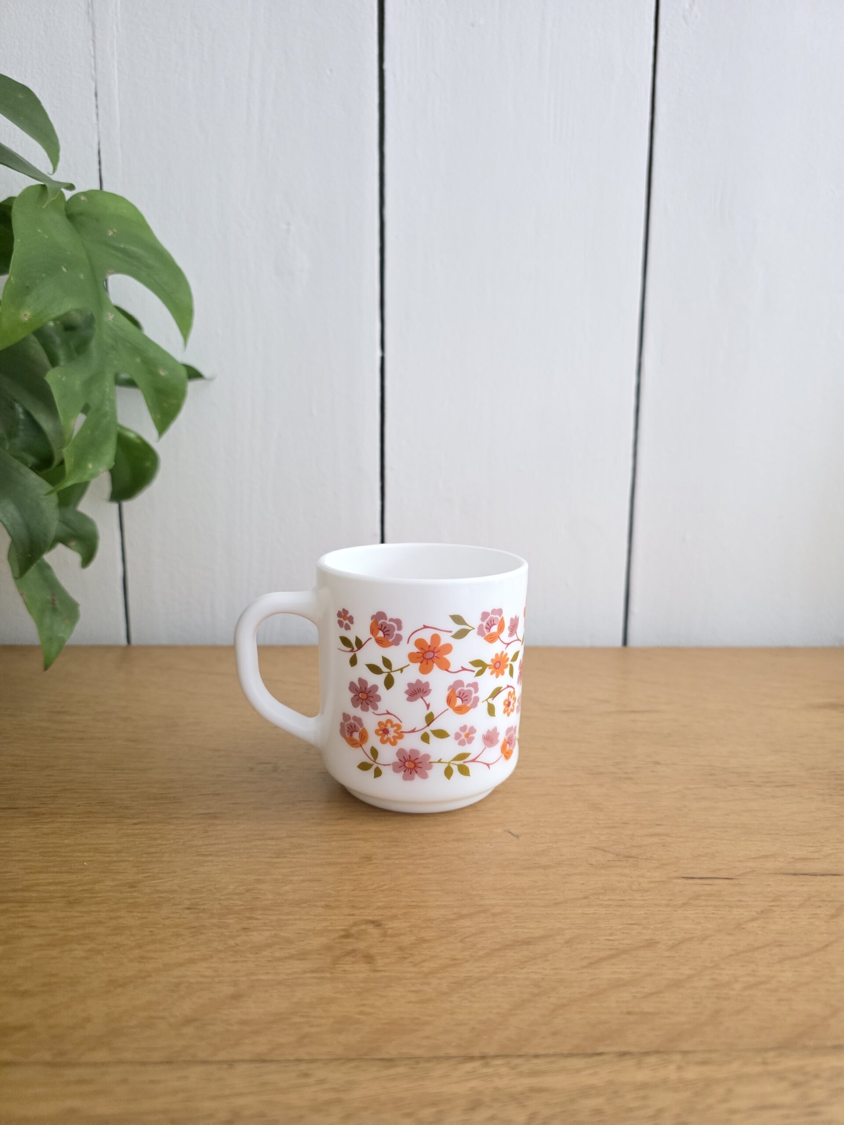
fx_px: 748
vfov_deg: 73.9
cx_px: 422
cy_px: 562
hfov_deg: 58.9
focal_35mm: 23
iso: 1600
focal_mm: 6.3
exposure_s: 1/60
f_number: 1.7
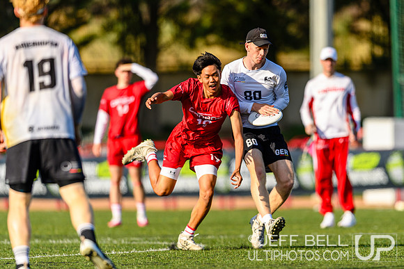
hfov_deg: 3.4
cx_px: 259
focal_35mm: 605
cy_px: 128
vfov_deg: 2.3
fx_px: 6788
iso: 100
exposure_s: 1/1250
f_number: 3.2
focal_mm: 400
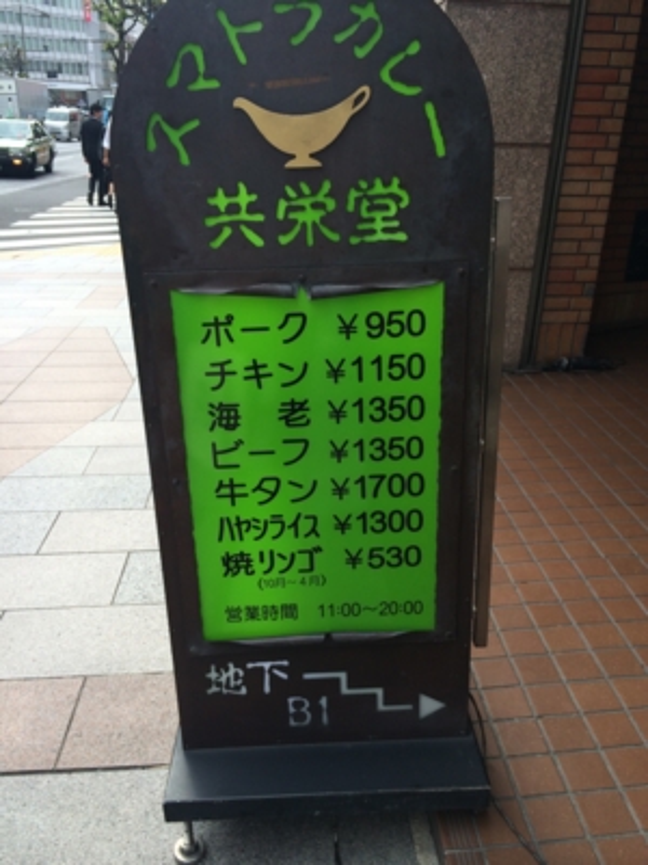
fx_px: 749
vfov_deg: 60.0
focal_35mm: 30
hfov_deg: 46.8
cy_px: 432
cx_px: 324
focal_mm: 4.12
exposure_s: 1/488
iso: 32
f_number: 2.2
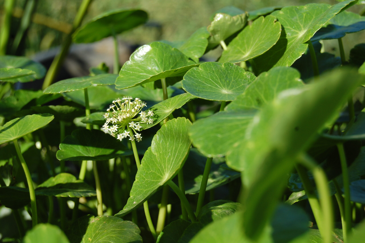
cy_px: 122
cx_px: 182
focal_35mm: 82
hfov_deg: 24.6
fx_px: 836
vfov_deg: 16.5
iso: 200
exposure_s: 1/250
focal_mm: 55
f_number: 8
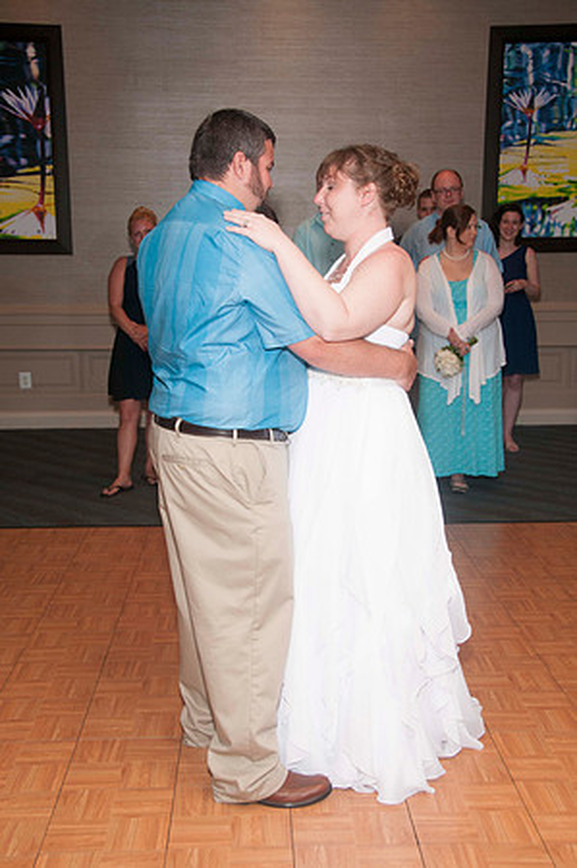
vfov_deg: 42.4
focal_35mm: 46
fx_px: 1120
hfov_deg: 28.9
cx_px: 288
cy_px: 434
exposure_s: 1/60
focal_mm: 31
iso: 400
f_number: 5.6
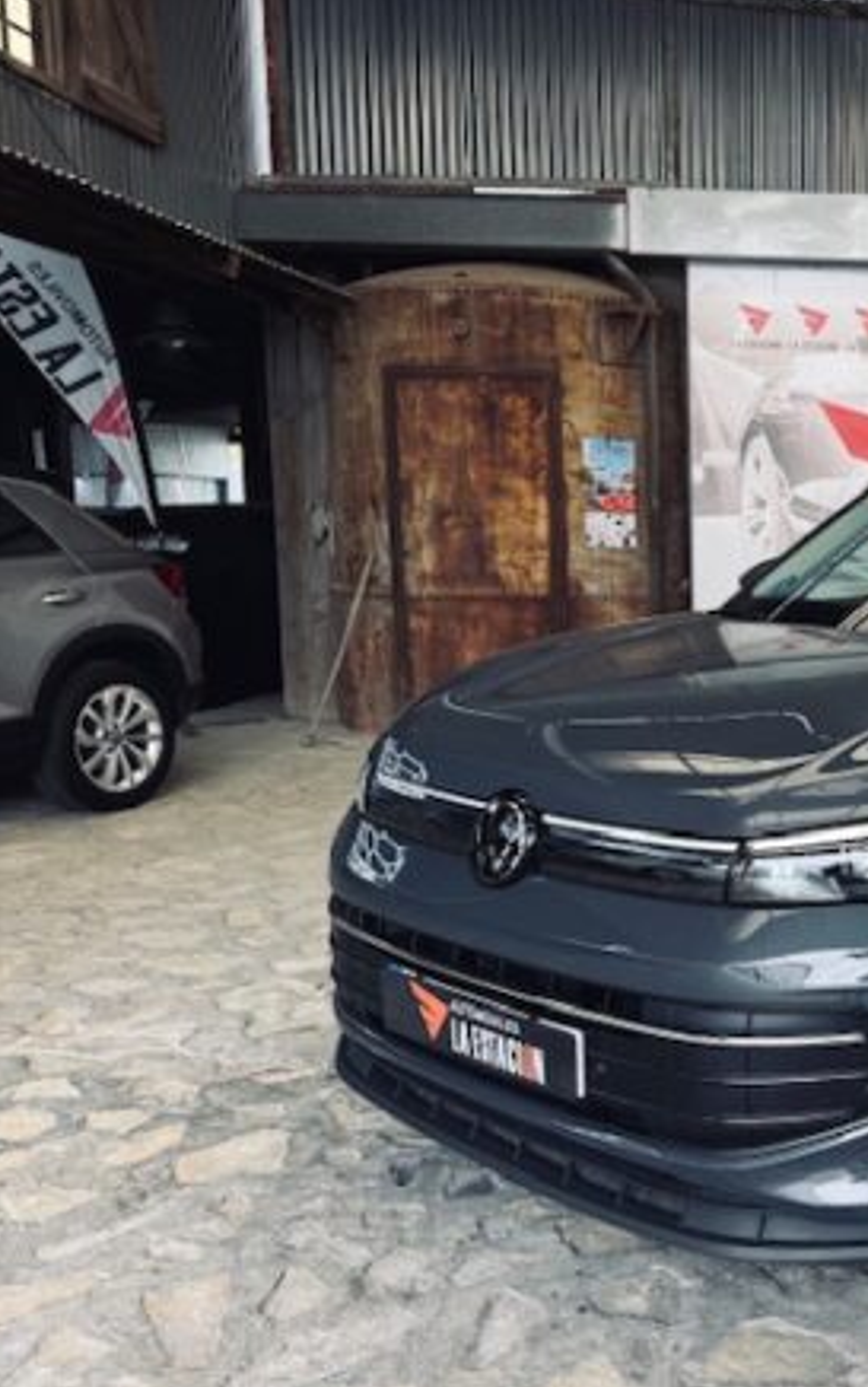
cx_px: 944
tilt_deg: -7.7
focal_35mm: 35
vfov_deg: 55.3
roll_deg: -0.4
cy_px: 706
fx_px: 1323
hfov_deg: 32.2
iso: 100
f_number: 1.78
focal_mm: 6.76
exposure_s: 1/222
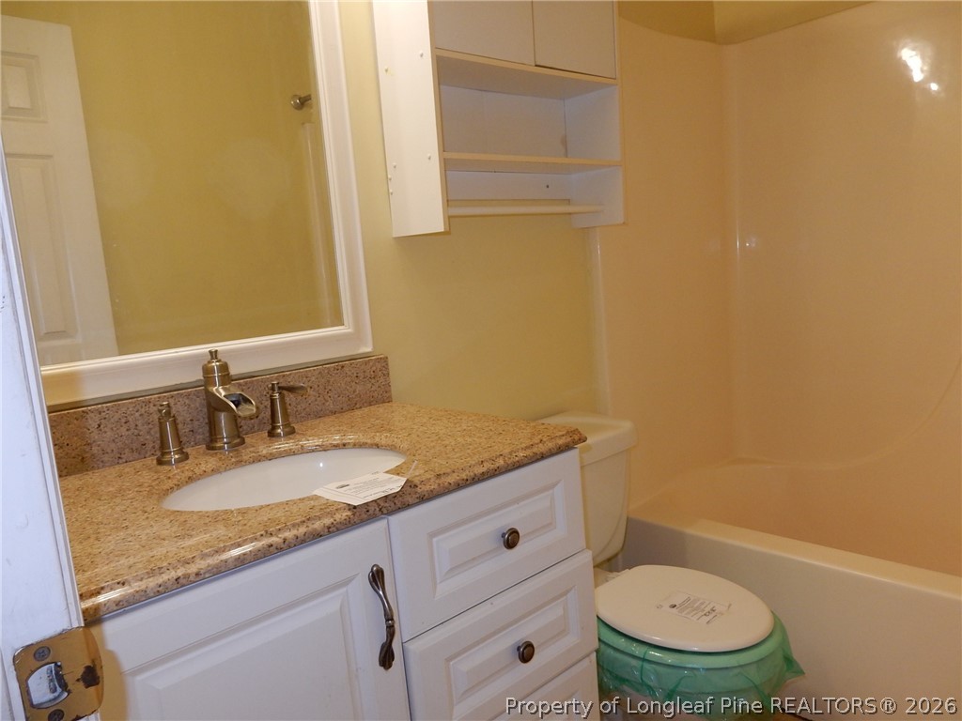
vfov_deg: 54.9
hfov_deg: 69.4
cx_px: 481
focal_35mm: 25
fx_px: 695
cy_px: 360
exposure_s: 1/30
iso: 200
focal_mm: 4.5
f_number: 3.7
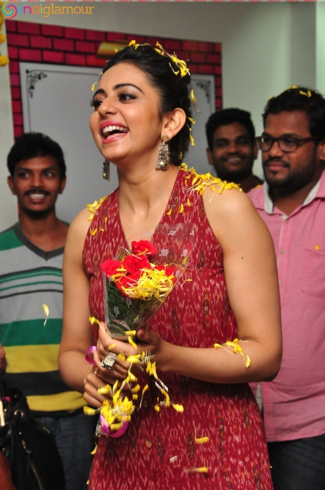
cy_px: 245
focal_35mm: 75
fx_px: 1018
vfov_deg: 27.0
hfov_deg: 18.1
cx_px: 162
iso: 1250
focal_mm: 50
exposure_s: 1/125
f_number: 7.1
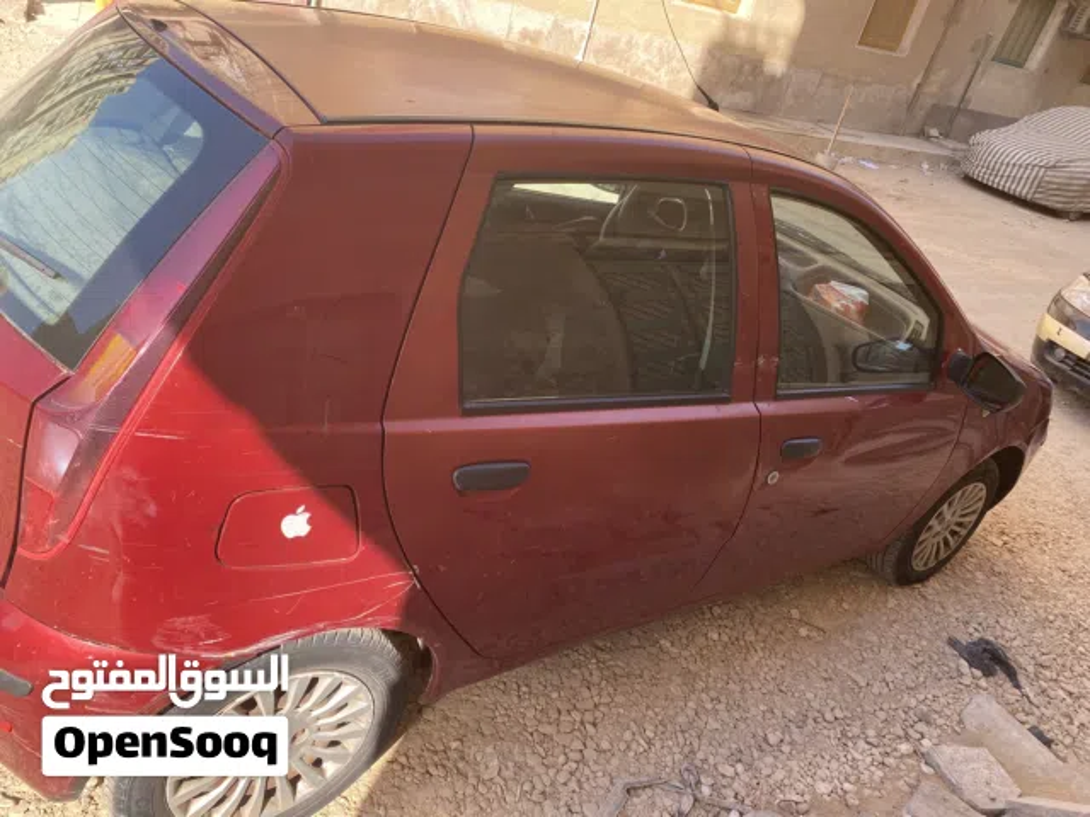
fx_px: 819
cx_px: 545
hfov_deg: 67.3
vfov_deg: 53.1
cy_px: 408
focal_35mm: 26
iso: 32
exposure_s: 1/373
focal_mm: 4.25
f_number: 1.8
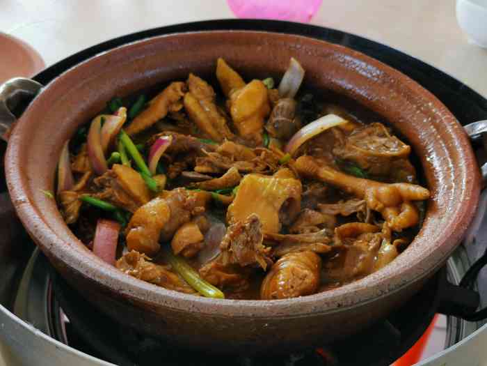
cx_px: 244
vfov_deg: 36.8
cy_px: 183
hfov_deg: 47.9
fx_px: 549
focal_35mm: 39
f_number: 1.8
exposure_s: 1/90.1
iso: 50
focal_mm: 5.58
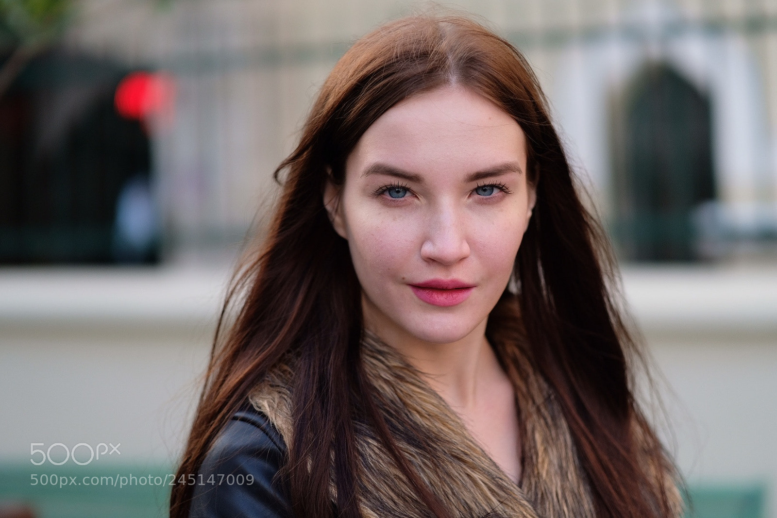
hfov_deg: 24.2
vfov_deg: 16.3
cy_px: 259
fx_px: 1813
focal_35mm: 84
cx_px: 388
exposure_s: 1/1400
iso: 400
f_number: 1.2
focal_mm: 56
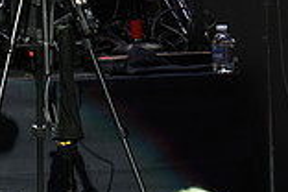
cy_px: -120
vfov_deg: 1.1
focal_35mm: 1213
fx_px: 9703
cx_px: -13
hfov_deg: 1.7
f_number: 6.3
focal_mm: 200
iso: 320
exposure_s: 1/25
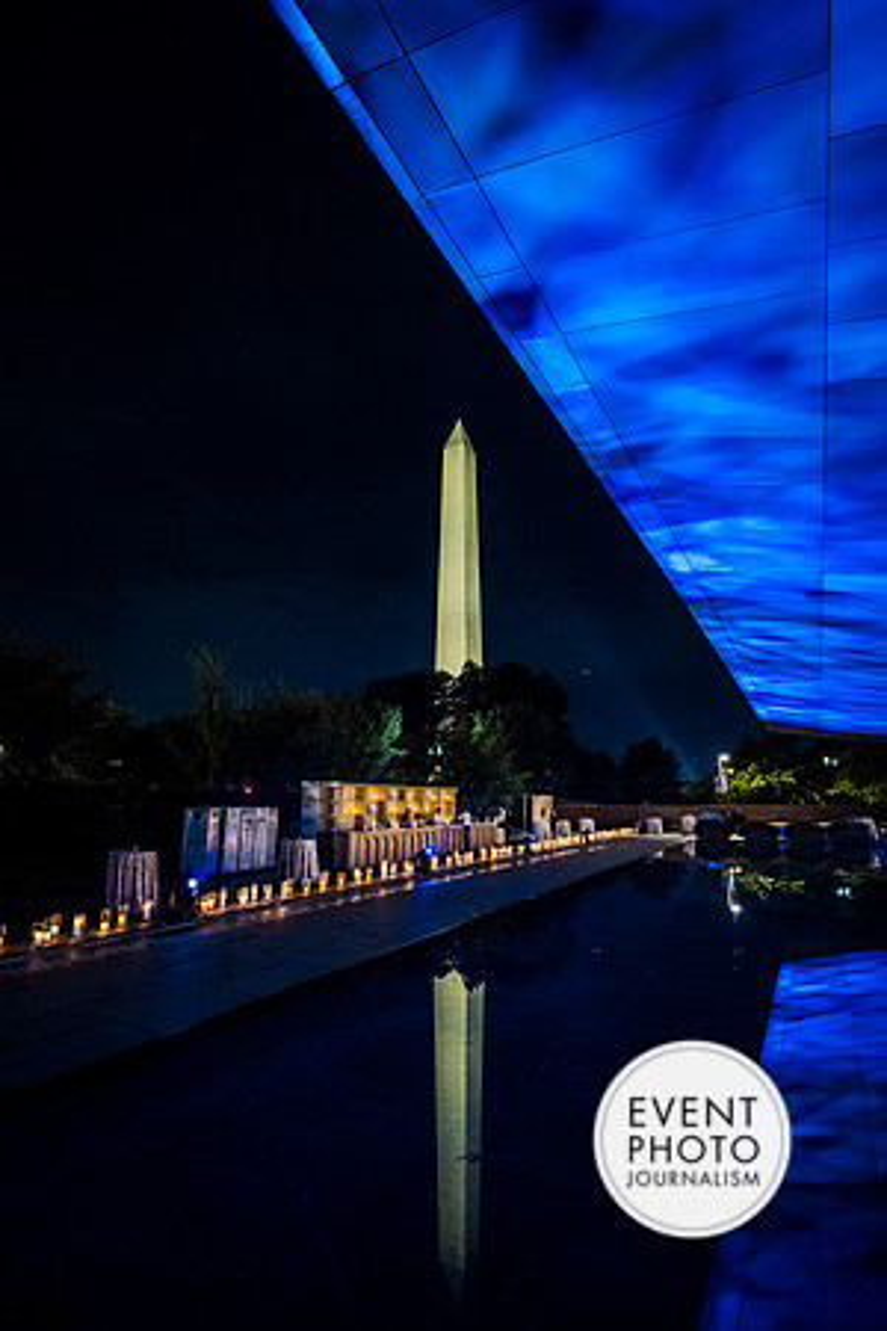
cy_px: 666
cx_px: 444
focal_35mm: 16
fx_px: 591
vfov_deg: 96.7
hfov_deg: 73.7
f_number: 2
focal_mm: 16
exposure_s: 1/30
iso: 640
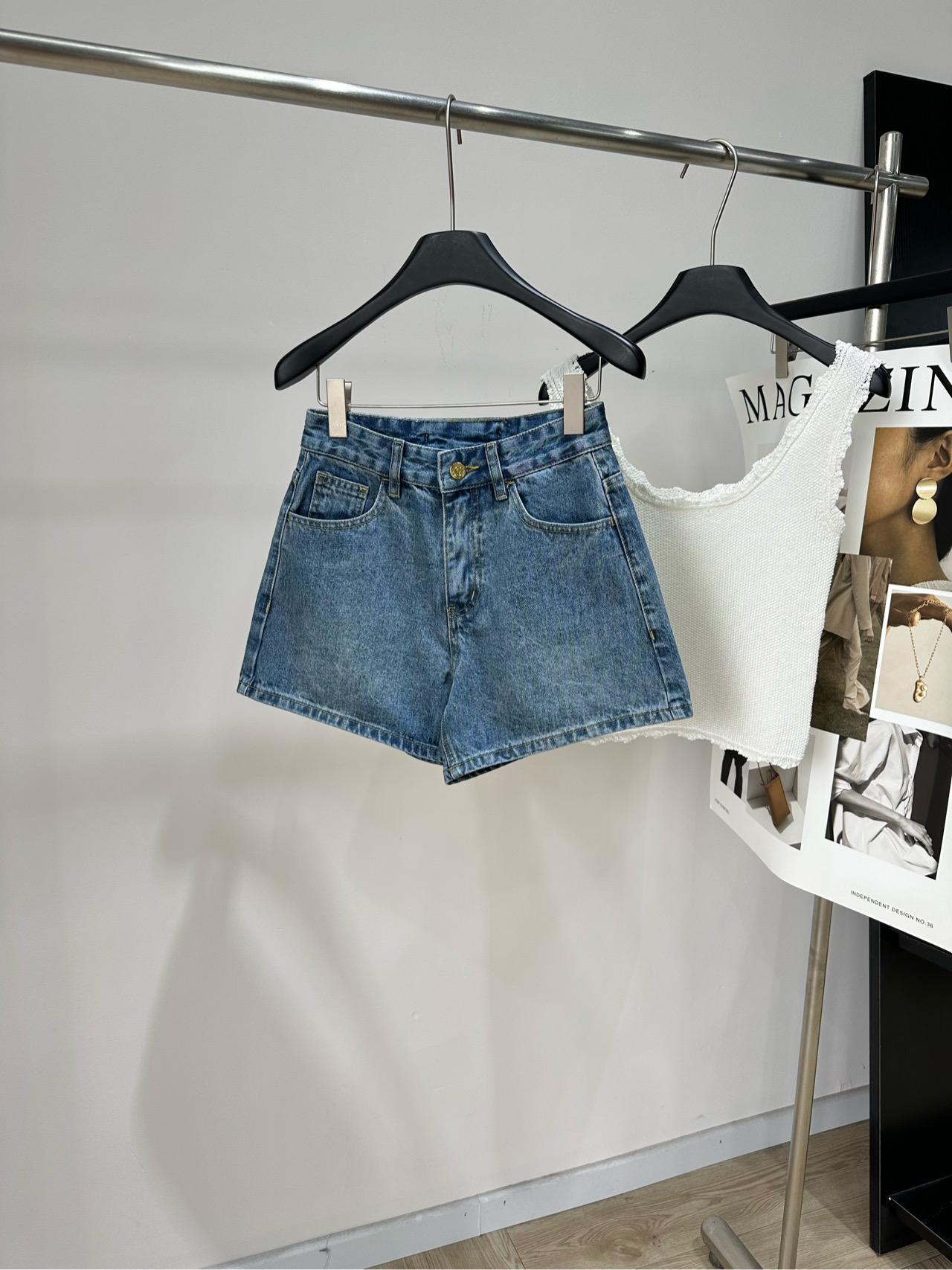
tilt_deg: -10.1
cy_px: 635
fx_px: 880
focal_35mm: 24
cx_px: 476
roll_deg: -1.2
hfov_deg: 56.8
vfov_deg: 71.6
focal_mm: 6.86
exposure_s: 1/186
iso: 80
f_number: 1.78
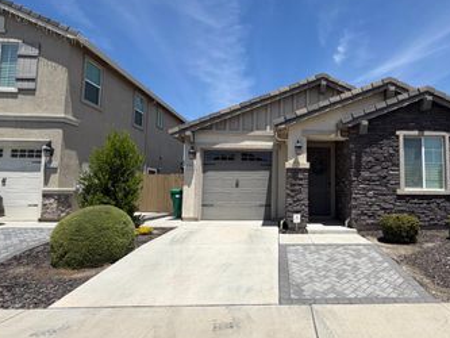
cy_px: 171
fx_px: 273
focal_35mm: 21
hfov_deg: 76.6
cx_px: 297
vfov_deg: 63.5
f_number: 2.2
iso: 20
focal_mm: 2.22
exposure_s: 1/1125
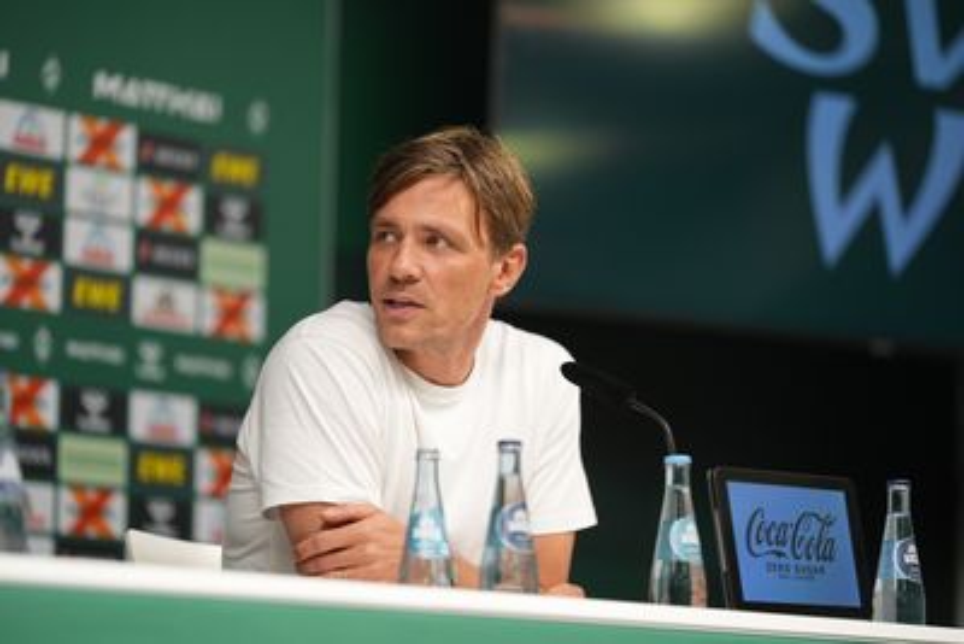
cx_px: 482
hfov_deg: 13.7
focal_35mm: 150
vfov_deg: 9.2
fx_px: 4018
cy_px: 322
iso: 800
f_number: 2
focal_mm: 150
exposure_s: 1/500
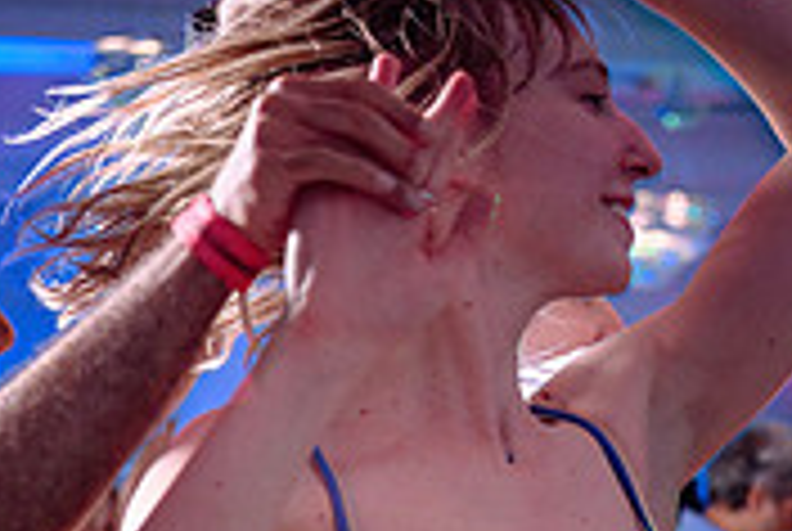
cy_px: 812
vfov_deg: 9.1
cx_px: 549
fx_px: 3261
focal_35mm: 148
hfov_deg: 13.8
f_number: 3.2
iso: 800
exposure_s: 1/50
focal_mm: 45
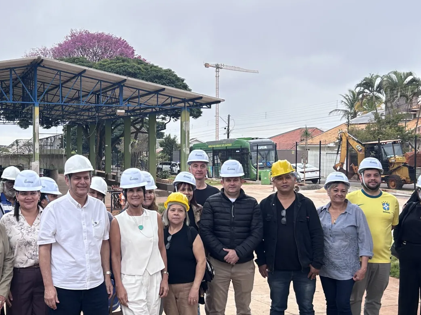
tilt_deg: -1.7
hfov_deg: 37.3
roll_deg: +0.2
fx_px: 620
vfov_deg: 28.6
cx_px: 162
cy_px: 161
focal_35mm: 51
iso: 50
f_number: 1.5
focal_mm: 5.7
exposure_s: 1/1100
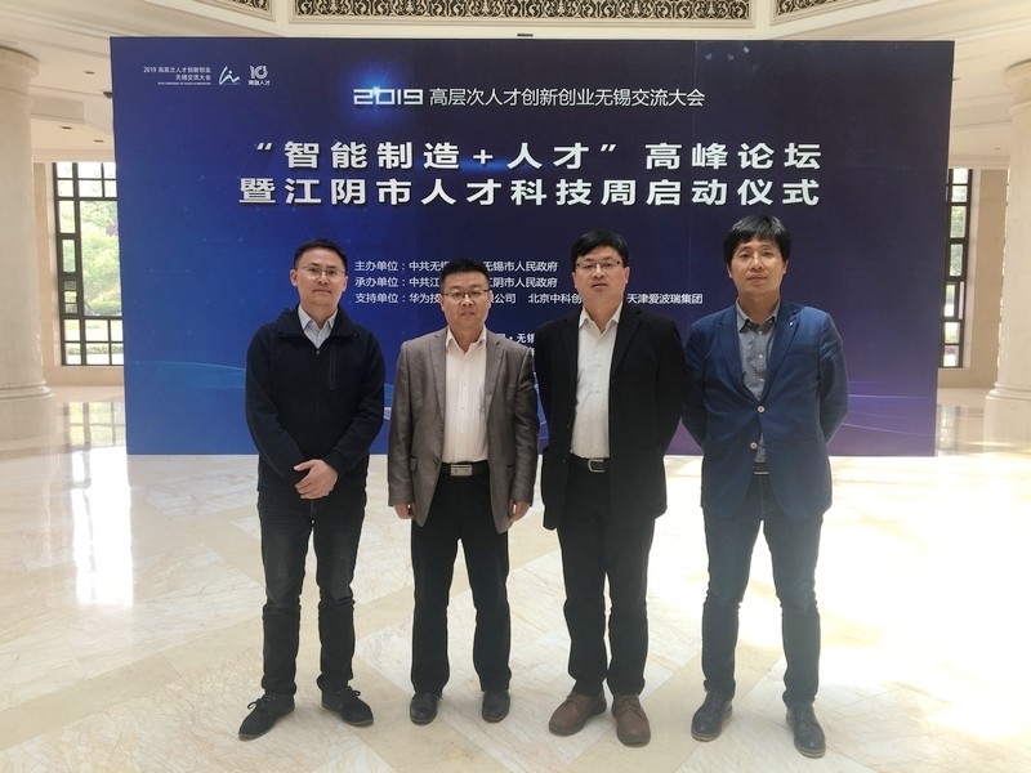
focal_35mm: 29
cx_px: 516
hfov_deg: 61.7
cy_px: 386
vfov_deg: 48.2
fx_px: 864
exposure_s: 1/100
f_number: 2.2
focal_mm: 4.15
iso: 25
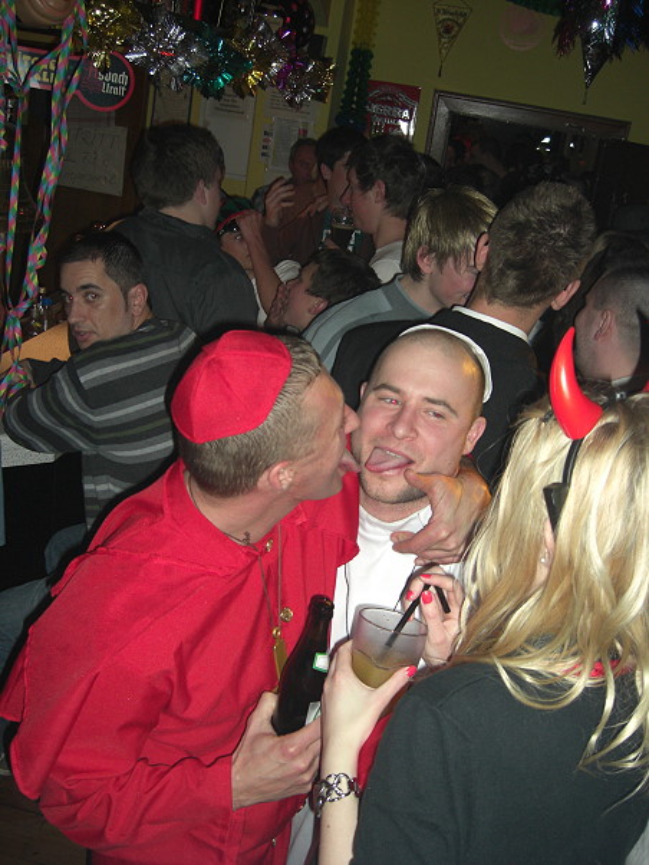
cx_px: 324
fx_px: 949
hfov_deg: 37.7
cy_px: 432
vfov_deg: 49.0
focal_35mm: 38
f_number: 2.8
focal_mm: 7.9
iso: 200
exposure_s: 1/60
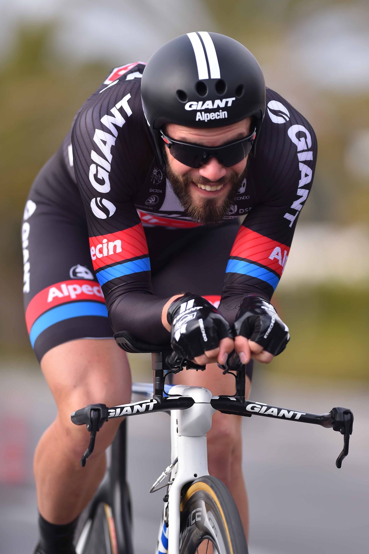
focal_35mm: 300
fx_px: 4617
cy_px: 277
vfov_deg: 6.9
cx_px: 184
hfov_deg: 4.6
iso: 400
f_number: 4
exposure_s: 1/2500
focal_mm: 300
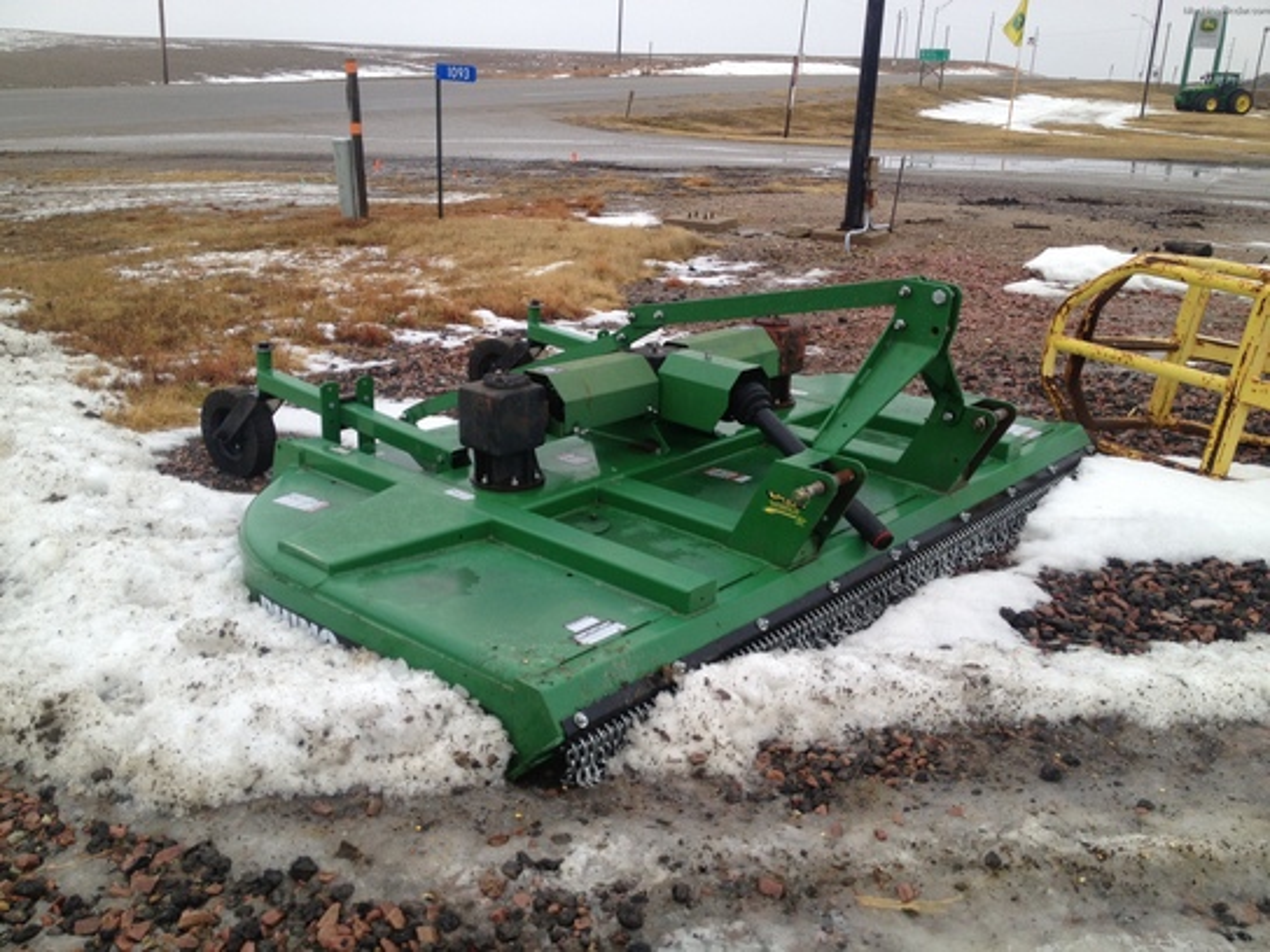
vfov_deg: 40.7
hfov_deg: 52.6
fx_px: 1284
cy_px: 476
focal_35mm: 35
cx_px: 635
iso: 50
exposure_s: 1/308
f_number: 2.4
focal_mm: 4.28
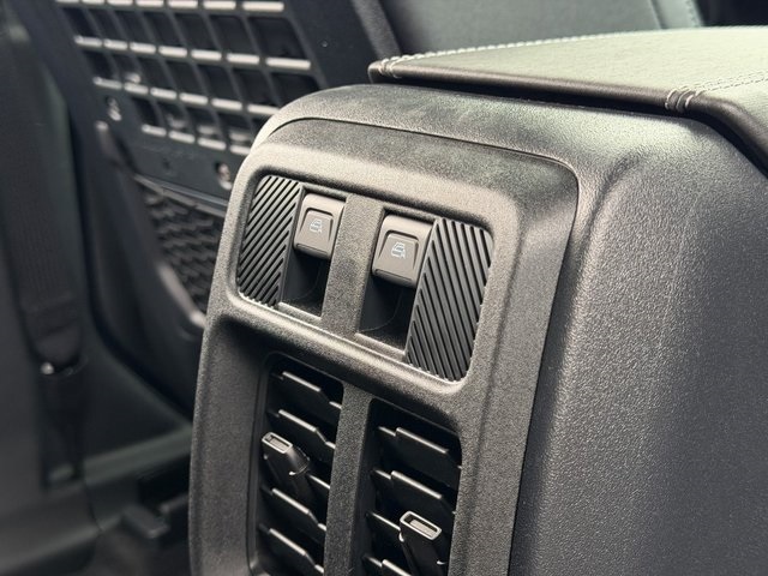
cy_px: 288
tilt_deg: -16.5
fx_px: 1065
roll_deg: +0.4
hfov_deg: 39.7
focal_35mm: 48
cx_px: 384
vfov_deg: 30.3
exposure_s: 1/60
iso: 160
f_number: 1.78
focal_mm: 6.76
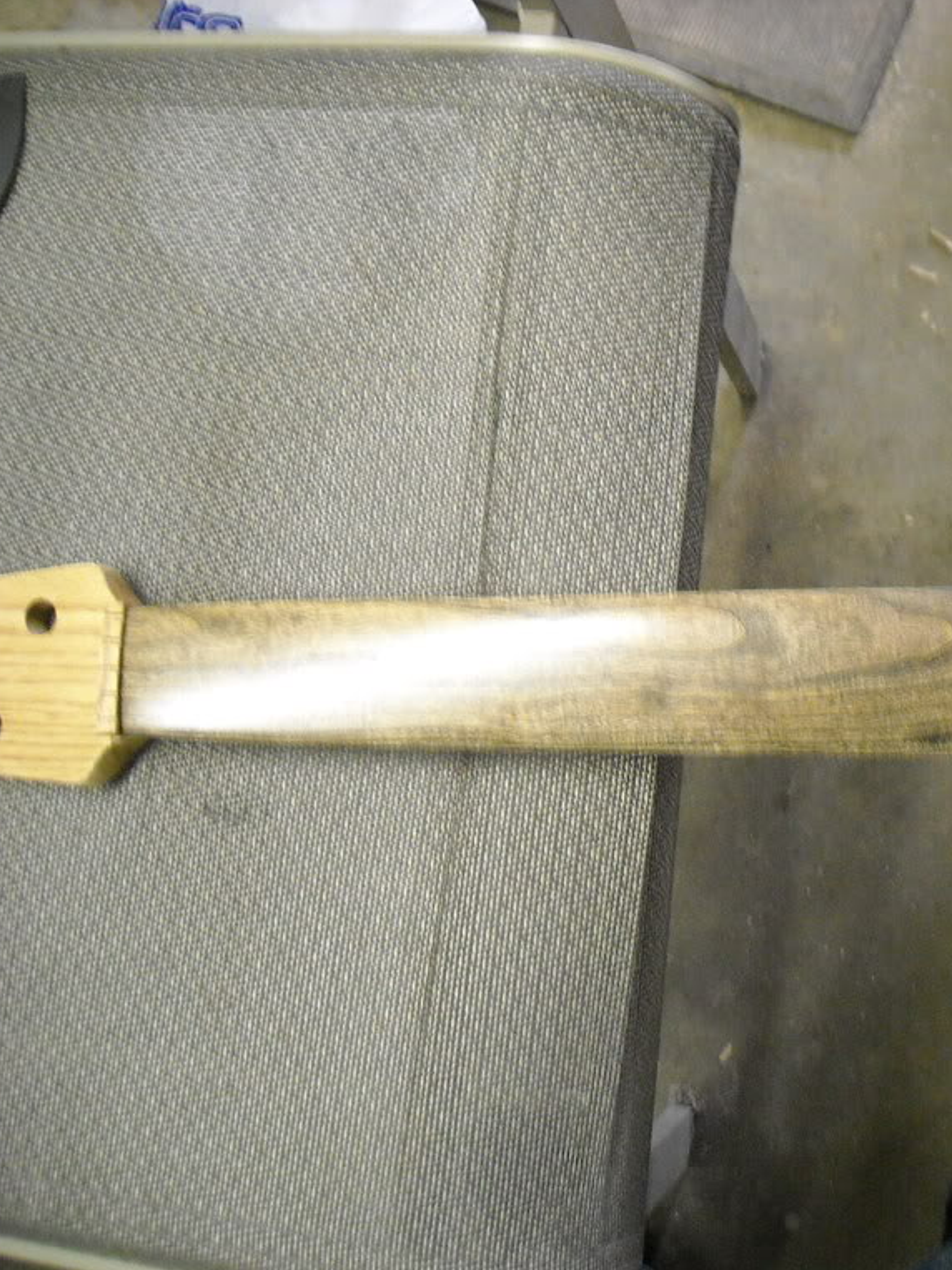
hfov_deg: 29.8
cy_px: 634
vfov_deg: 40.4
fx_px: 1724
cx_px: 826
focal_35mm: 47
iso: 400
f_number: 2.8
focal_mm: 5.7
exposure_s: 1/21
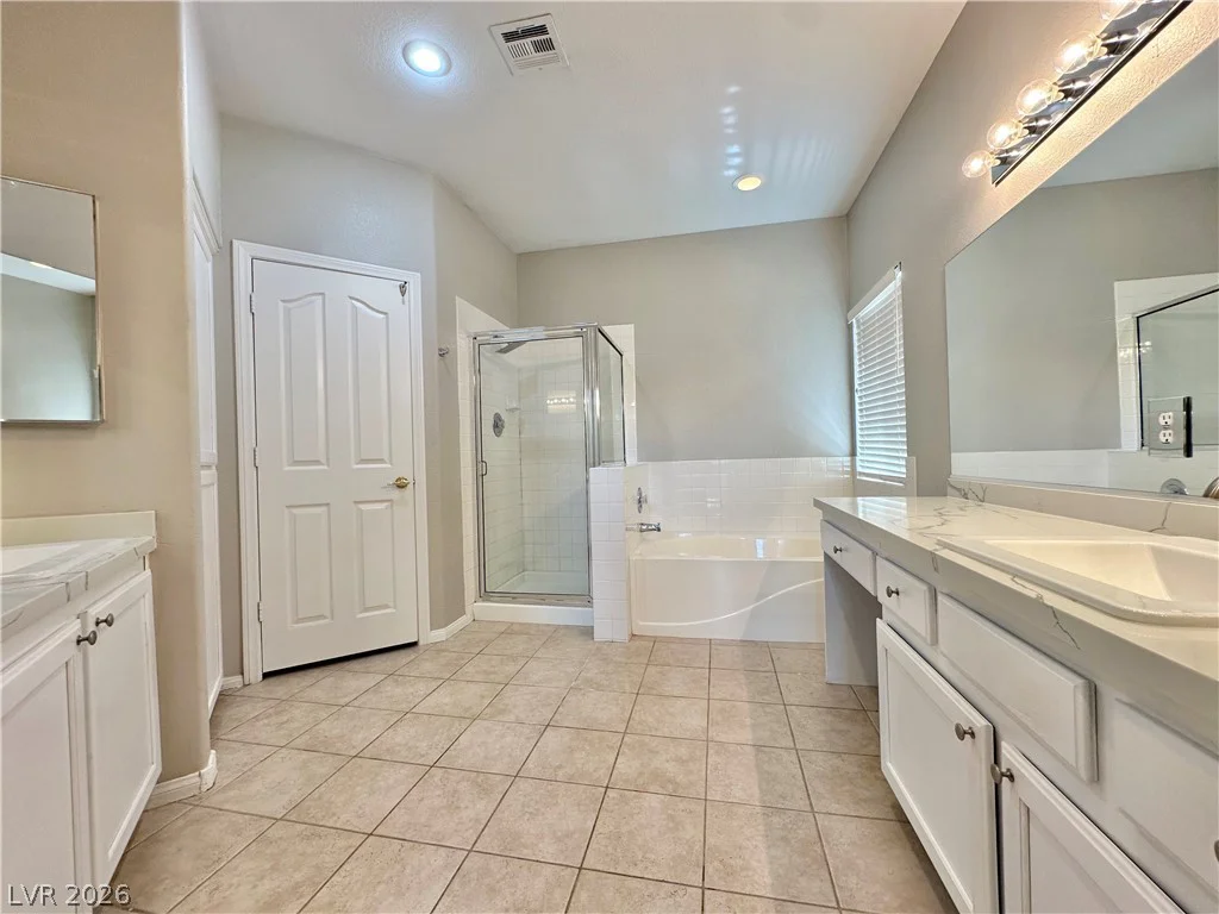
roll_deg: +1.3
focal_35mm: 14
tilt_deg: +0.2
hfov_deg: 102.1
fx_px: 493
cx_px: 610
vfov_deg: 85.7
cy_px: 457
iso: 125
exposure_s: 1/120
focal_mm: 2.22
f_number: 2.2
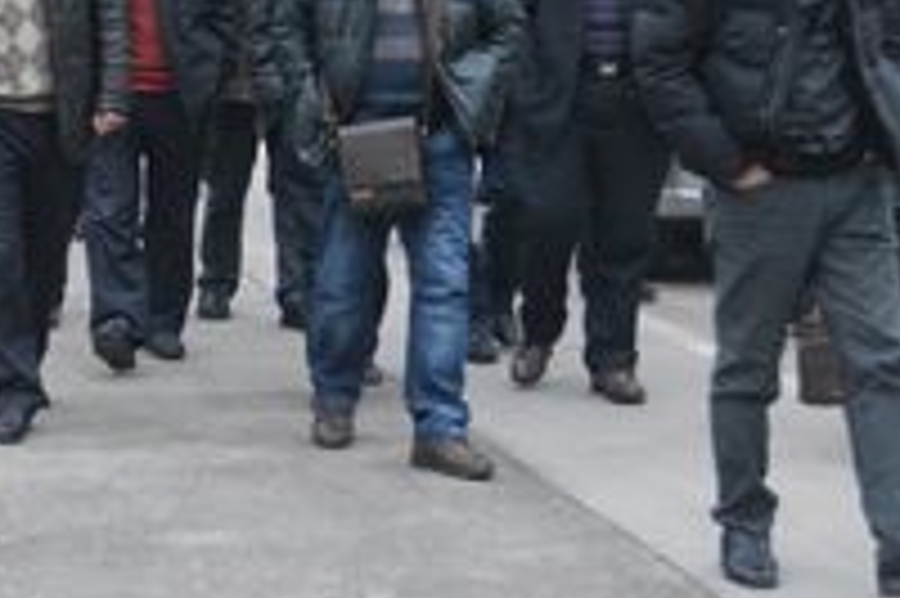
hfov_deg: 16.8
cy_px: 90
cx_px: 81
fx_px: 2997
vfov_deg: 11.3
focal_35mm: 120
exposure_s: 1/100
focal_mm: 32
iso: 3200
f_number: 4.8
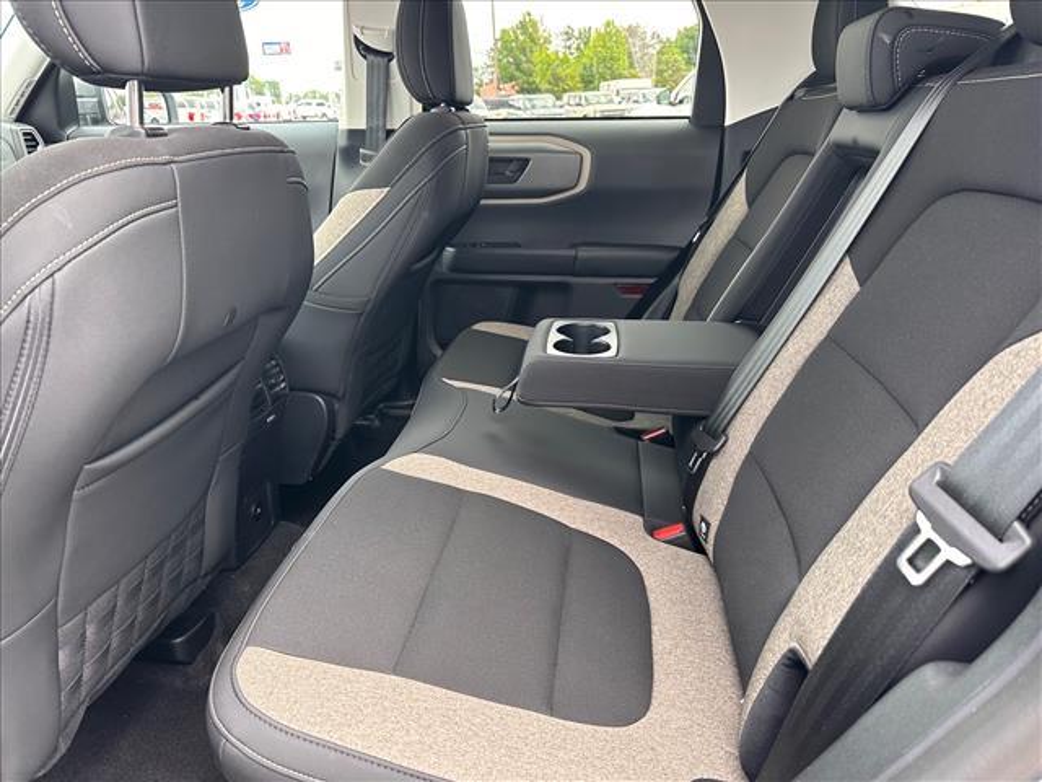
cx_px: 521
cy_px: 391
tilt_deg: -15.6
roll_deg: +2.8
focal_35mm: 24
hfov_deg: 71.6
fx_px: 722
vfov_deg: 56.8
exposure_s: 1/121
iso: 160
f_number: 1.78
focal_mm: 6.86
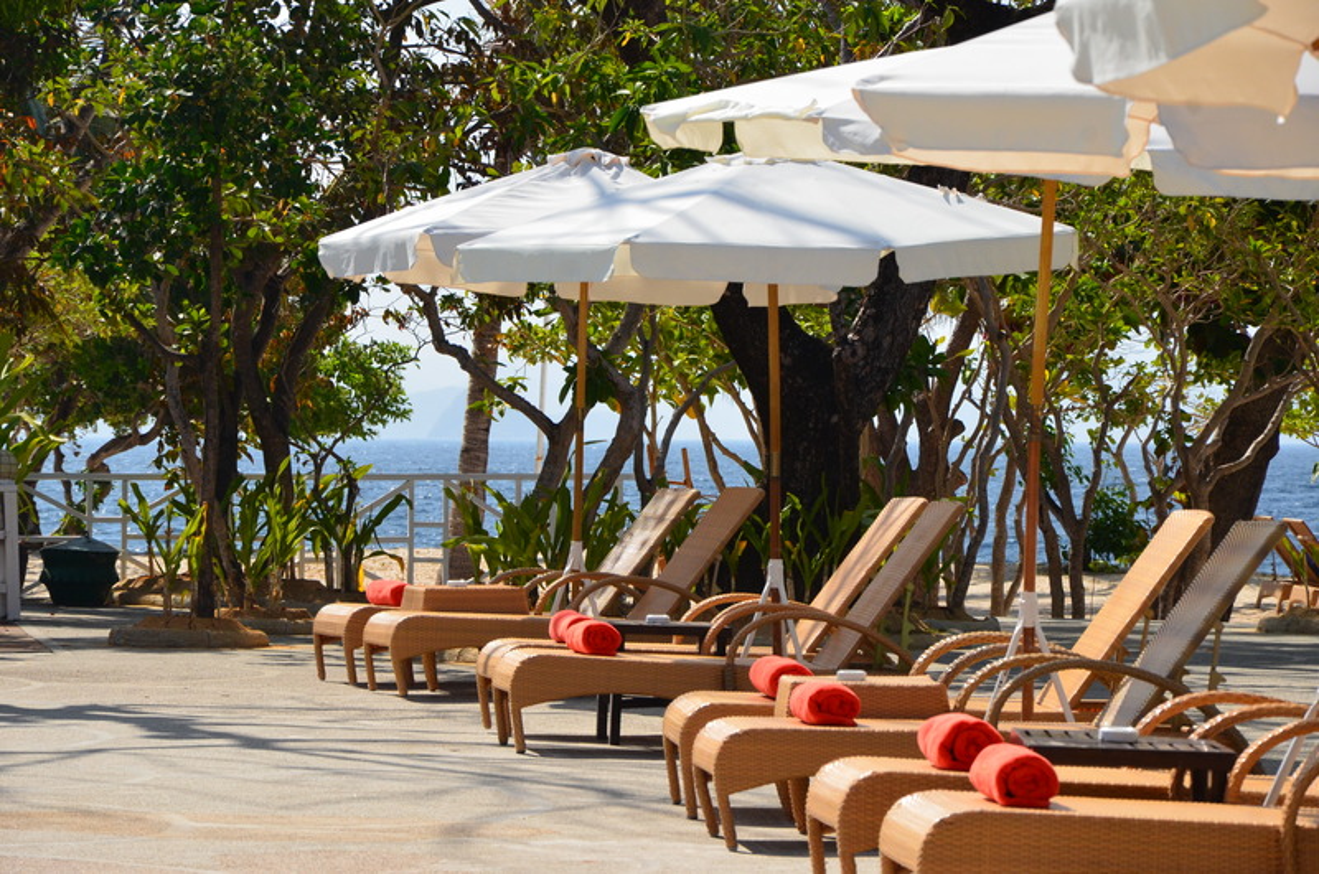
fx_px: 5759
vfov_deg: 8.7
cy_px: 437
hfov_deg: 13.1
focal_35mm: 158
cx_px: 660
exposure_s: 1/1600
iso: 640
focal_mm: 105
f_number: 10
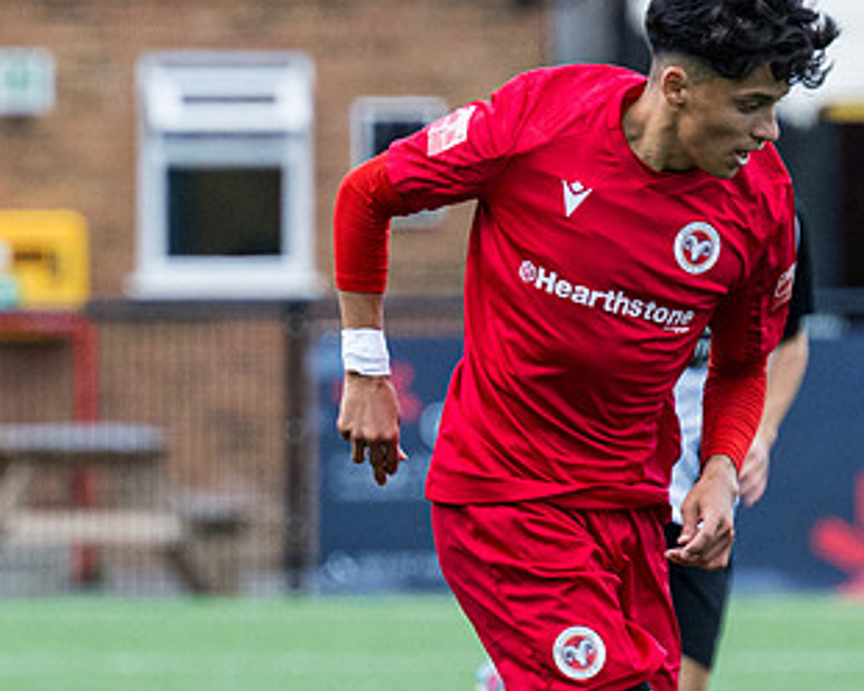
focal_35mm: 1108
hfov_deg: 1.7
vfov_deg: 1.4
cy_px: 476
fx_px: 28342
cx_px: 419
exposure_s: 1/1600
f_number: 4.5
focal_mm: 260
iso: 800
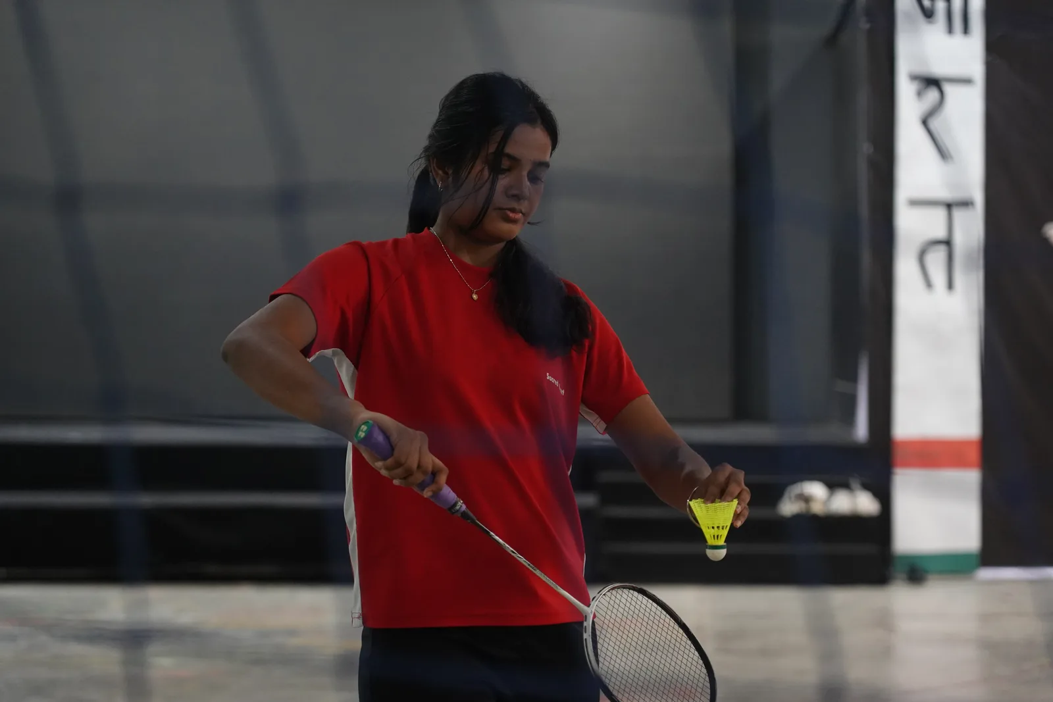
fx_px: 3071
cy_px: 351
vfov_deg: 13.0
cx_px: 526
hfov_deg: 19.5
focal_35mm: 105
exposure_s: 1/200
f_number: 4
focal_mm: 105
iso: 4000
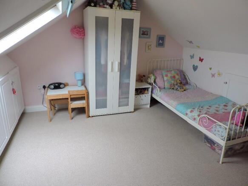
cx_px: 124
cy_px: 93
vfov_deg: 56.8
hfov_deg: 71.6
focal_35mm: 24
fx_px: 172
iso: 100
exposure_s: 1/40
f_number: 3
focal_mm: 4.3
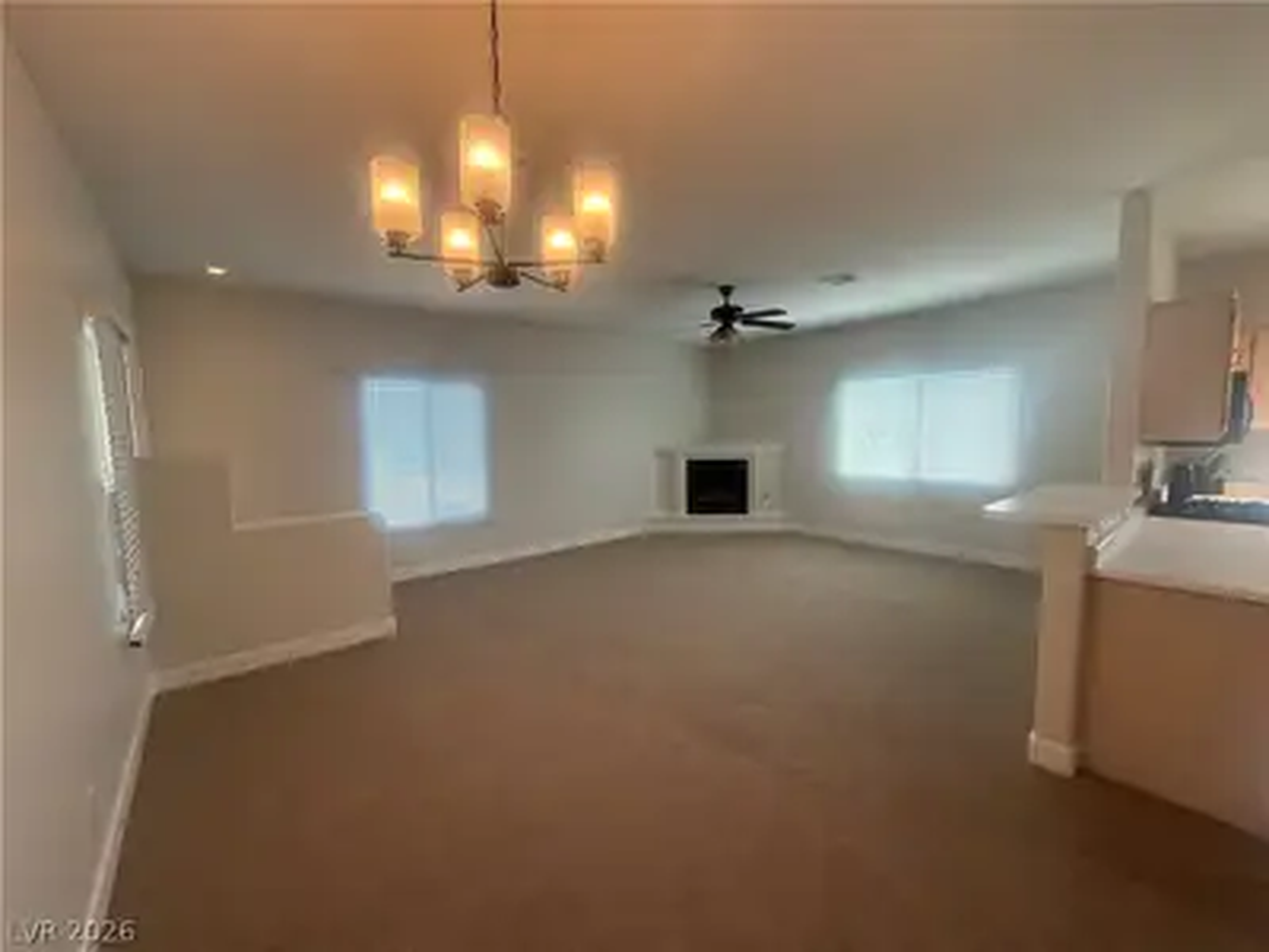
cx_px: 634
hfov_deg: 102.1
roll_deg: +0.8
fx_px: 513
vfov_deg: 85.7
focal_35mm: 14
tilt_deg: -4.6
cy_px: 476
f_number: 2.2
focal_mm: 2.22
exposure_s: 1/120
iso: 100
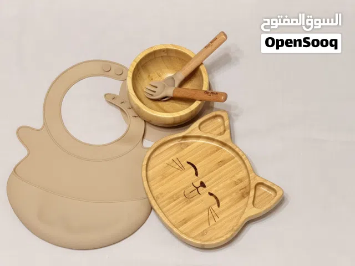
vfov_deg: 12.3
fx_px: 1231
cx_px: 178
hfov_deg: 16.4
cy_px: 133
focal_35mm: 120
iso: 250
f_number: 2.8
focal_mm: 15.66
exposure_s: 1/79
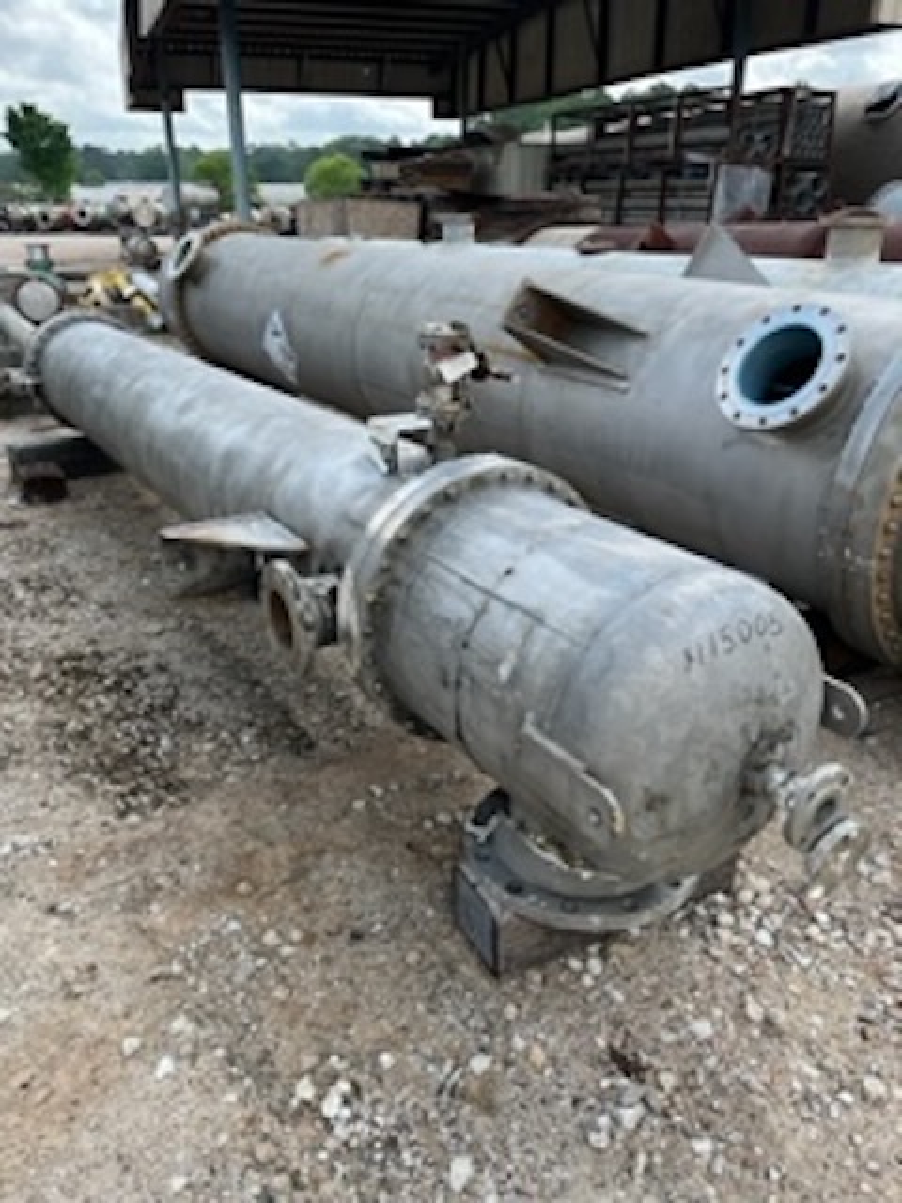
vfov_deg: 67.3
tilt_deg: -23.6
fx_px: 903
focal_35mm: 26
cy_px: 602
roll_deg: +1.2
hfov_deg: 53.1
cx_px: 451
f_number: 1.6
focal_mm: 5.1
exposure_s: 1/1140
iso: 50
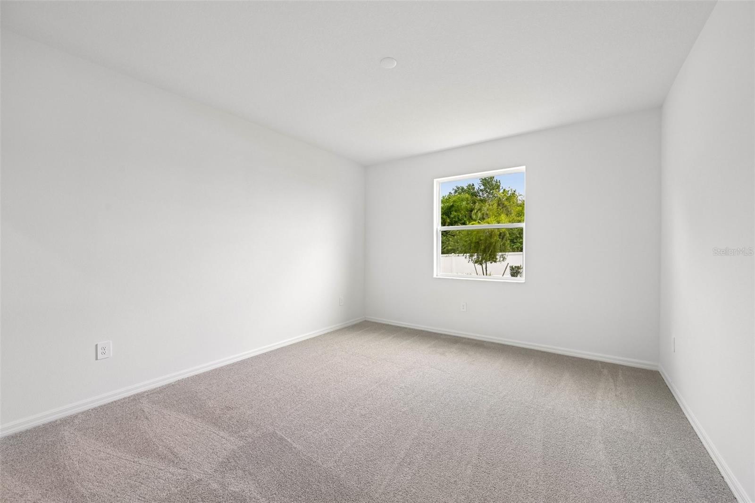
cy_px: 252
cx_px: 378
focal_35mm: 14
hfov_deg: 104.3
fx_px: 294
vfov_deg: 81.2
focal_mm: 14
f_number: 8
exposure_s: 1/100
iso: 400
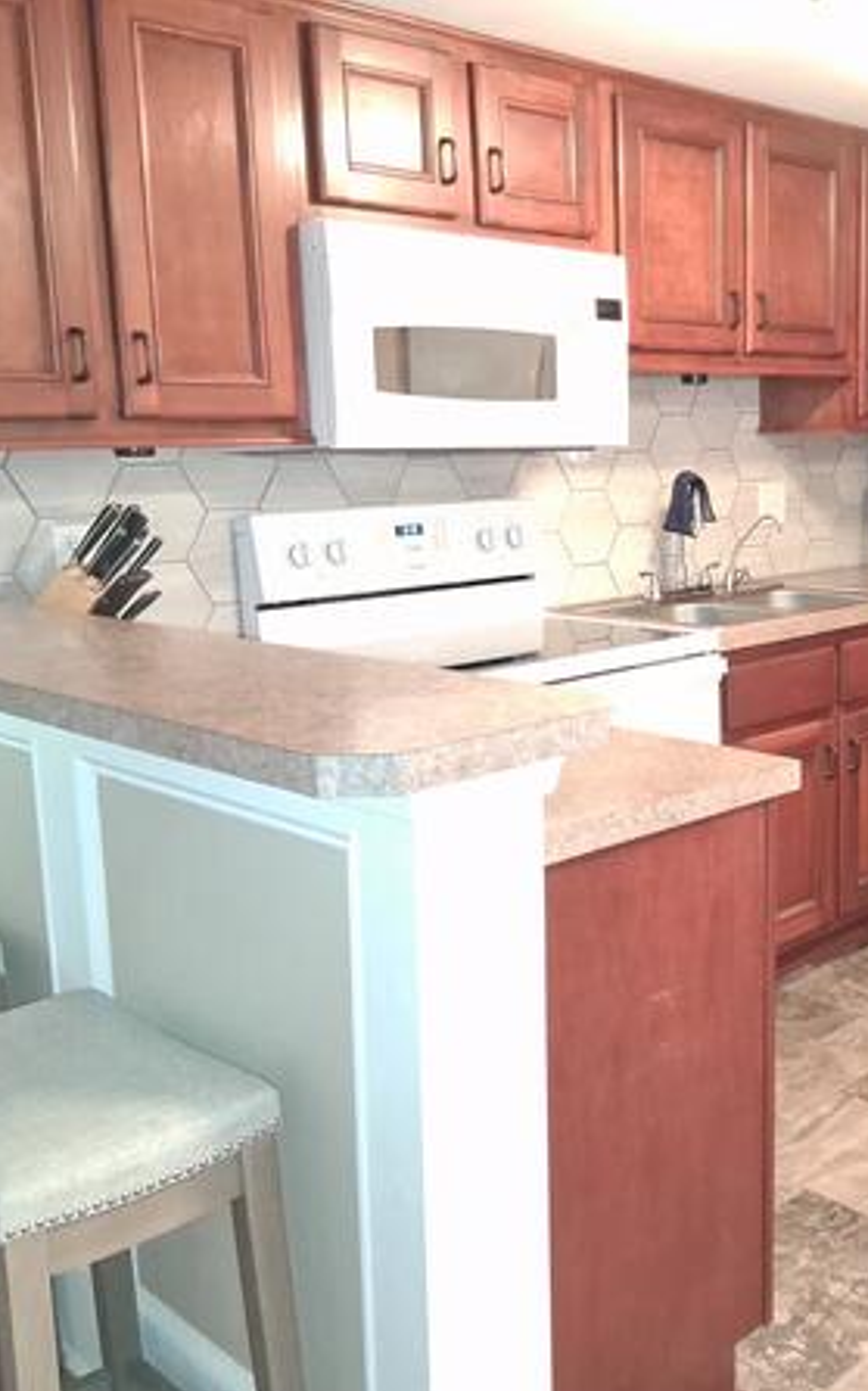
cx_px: 697
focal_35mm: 37
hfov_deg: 33.4
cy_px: 697
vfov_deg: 52.8
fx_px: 1402
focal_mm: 3.98
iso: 800
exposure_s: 1/24
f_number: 1.8
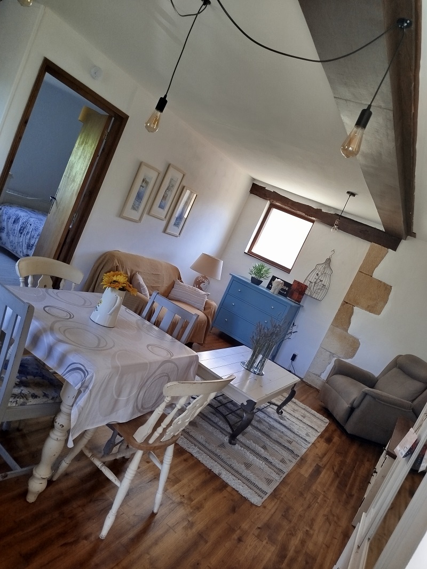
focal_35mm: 24
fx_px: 395
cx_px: 214
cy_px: 284
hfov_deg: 56.8
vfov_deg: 71.6
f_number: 1.7
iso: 160
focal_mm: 5.31
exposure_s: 1/33
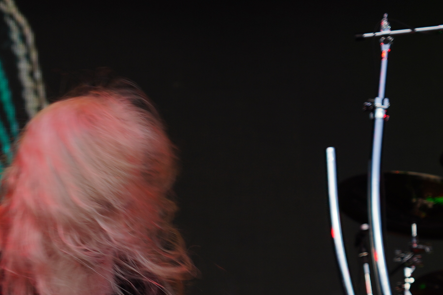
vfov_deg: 5.7
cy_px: 397
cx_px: -78
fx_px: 2953
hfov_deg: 8.5
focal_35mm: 240
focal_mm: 73
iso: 100
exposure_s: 1/100
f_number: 4.5
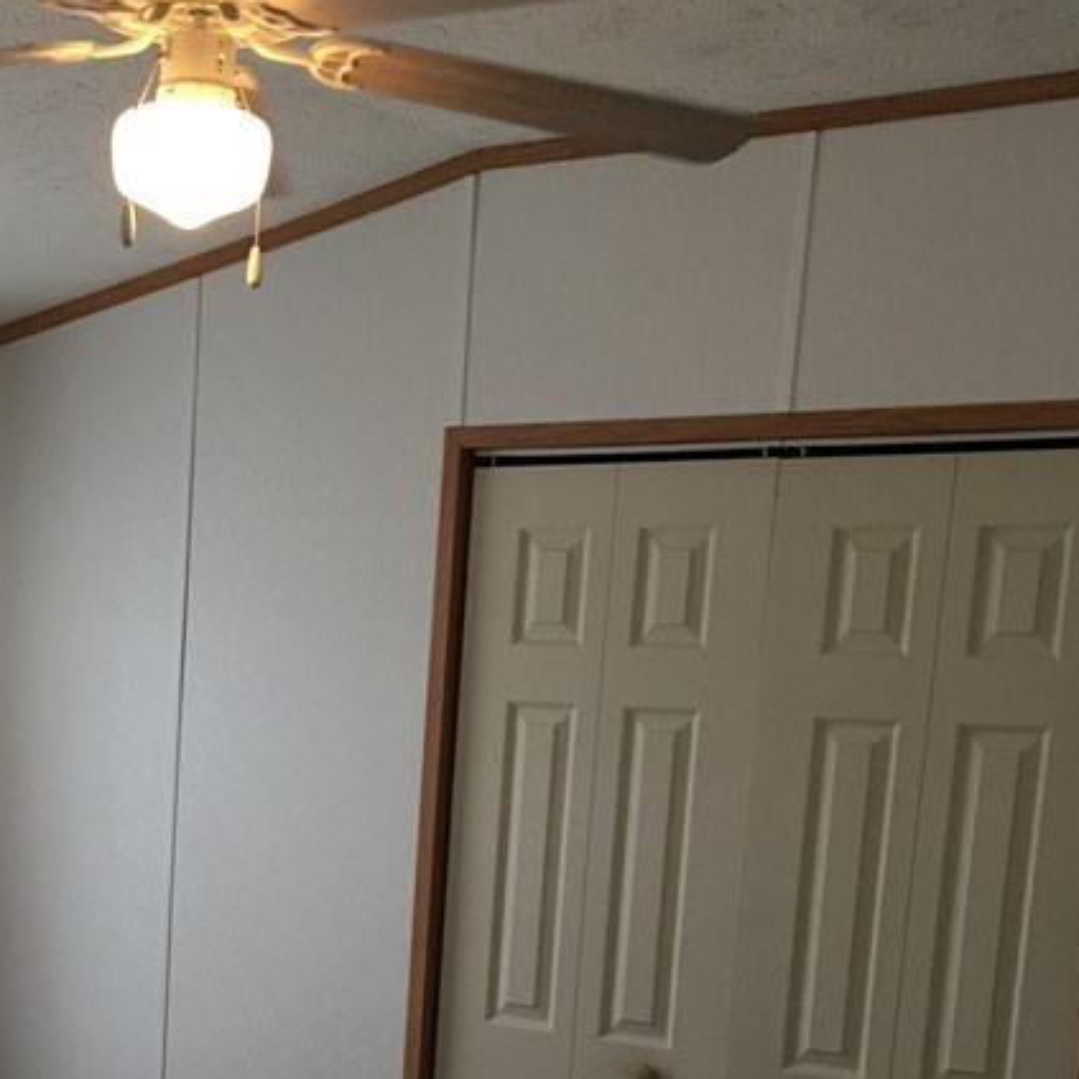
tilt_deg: -8.5
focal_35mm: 62
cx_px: 158
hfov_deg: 27.0
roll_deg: -3.4
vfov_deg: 26.2
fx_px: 2186
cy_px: 1089
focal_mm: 4.15
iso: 50
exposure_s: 1/15
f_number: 2.2
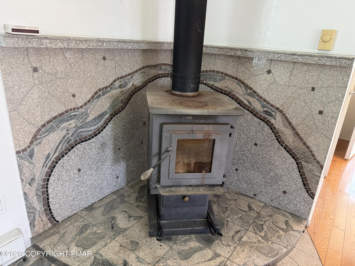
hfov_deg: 71.6
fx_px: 246
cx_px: 178
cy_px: 133
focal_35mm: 24
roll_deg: -3.0
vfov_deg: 56.8
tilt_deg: -19.1
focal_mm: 6.76
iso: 320
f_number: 1.78
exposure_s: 1/60
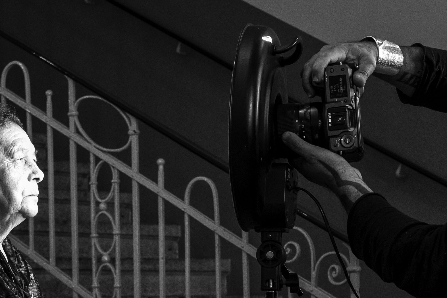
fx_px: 1453
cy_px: 331
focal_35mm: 117
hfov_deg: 17.4
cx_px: 110
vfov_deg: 11.5
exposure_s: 1/160
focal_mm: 28
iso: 3200
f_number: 4
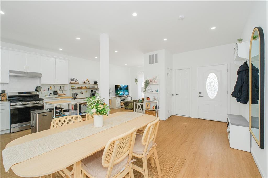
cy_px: 89
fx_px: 112
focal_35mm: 15
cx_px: 134
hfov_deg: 100.4
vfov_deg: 77.3
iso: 1250
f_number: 7.1
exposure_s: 1/125
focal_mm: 10
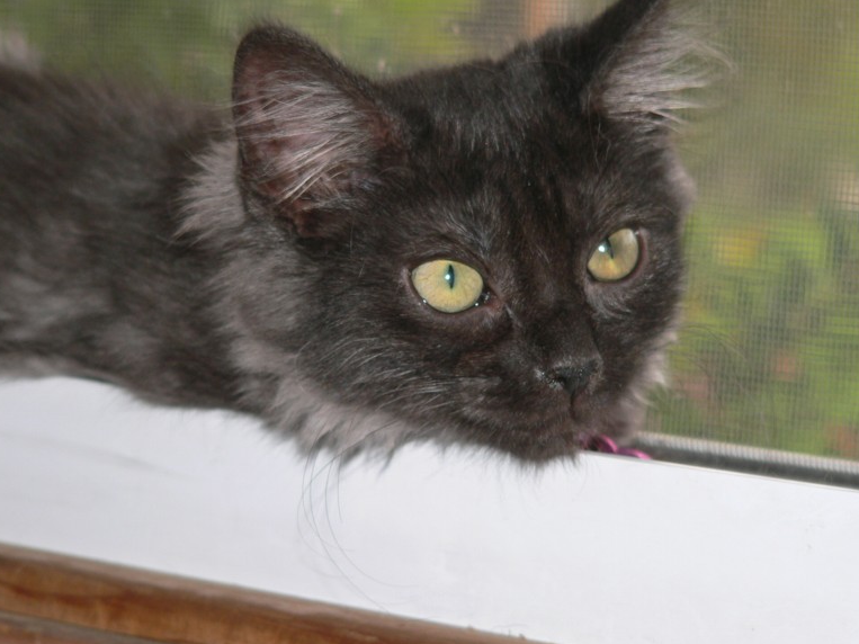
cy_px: 317
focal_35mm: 151
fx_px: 3746
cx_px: 437
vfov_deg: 9.8
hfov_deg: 13.1
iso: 100
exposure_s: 1/160
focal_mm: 23.9
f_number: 2.8
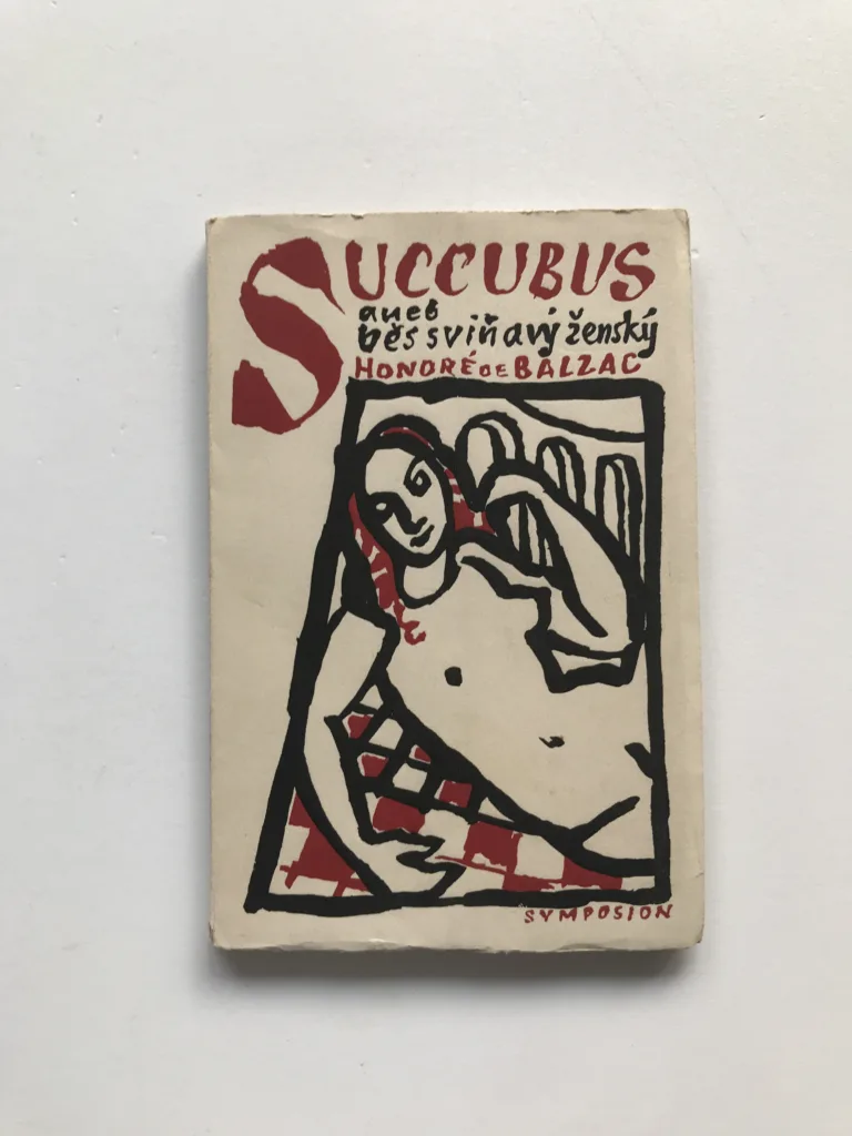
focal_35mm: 28
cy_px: 568
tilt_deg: -88.4
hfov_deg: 49.7
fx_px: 919
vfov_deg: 63.4
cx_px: 426
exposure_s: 1/50
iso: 20
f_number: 1.8
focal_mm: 3.99
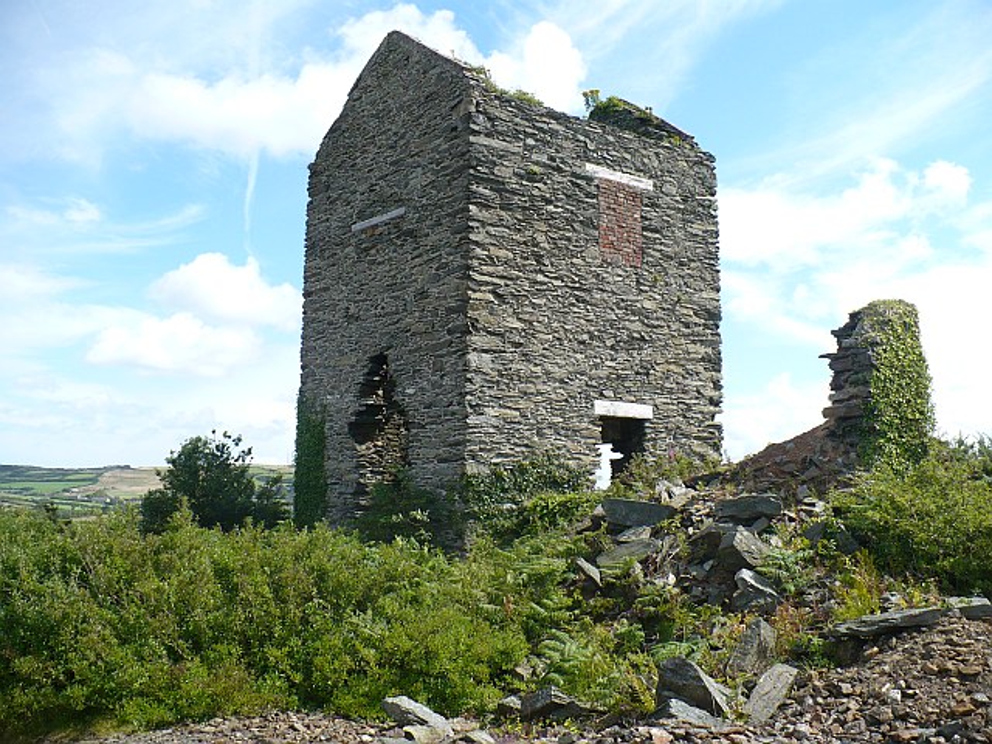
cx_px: 496
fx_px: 1060
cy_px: 372
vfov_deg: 38.7
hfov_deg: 50.1
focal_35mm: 37
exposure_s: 1/800
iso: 100
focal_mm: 6.1
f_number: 2.8
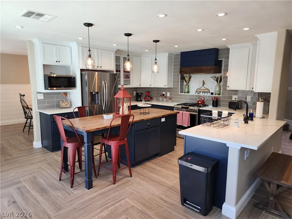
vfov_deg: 58.9
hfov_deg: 73.9
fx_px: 194
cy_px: 110
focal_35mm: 23
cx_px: 146
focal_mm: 6.4
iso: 160
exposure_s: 1/120
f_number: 1.8
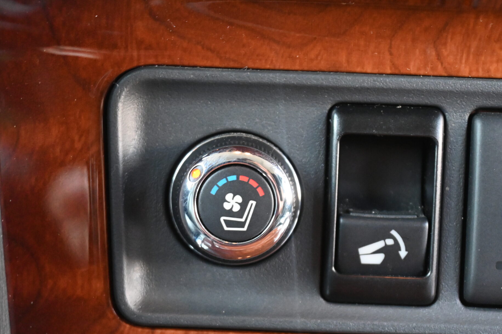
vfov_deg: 16.7
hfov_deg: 24.8
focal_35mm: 82
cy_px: 187
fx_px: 1139
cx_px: 228
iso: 3600
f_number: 5.6
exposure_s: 1/60
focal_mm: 39
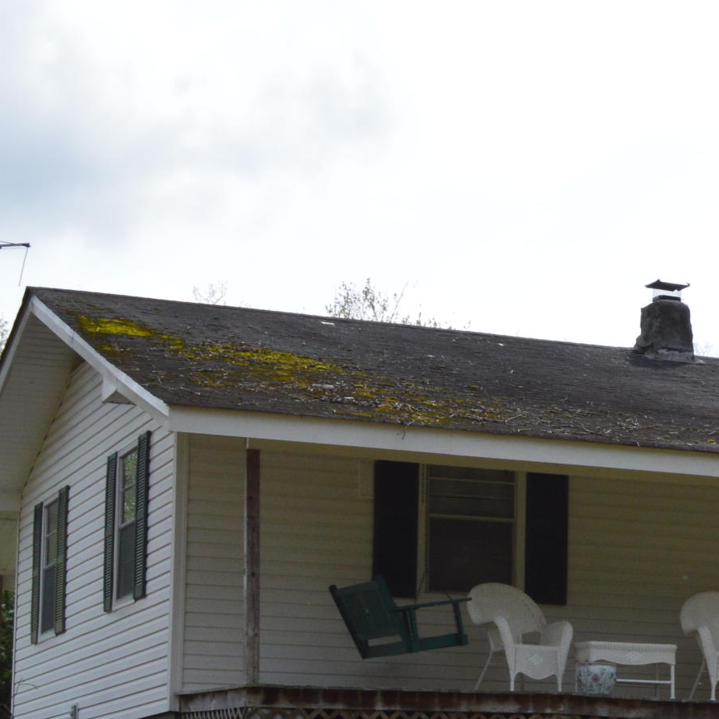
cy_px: 717
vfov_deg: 15.4
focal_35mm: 111
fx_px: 2608
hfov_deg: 14.6
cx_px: 1099
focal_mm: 26
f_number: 11
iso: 400
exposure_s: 1/400
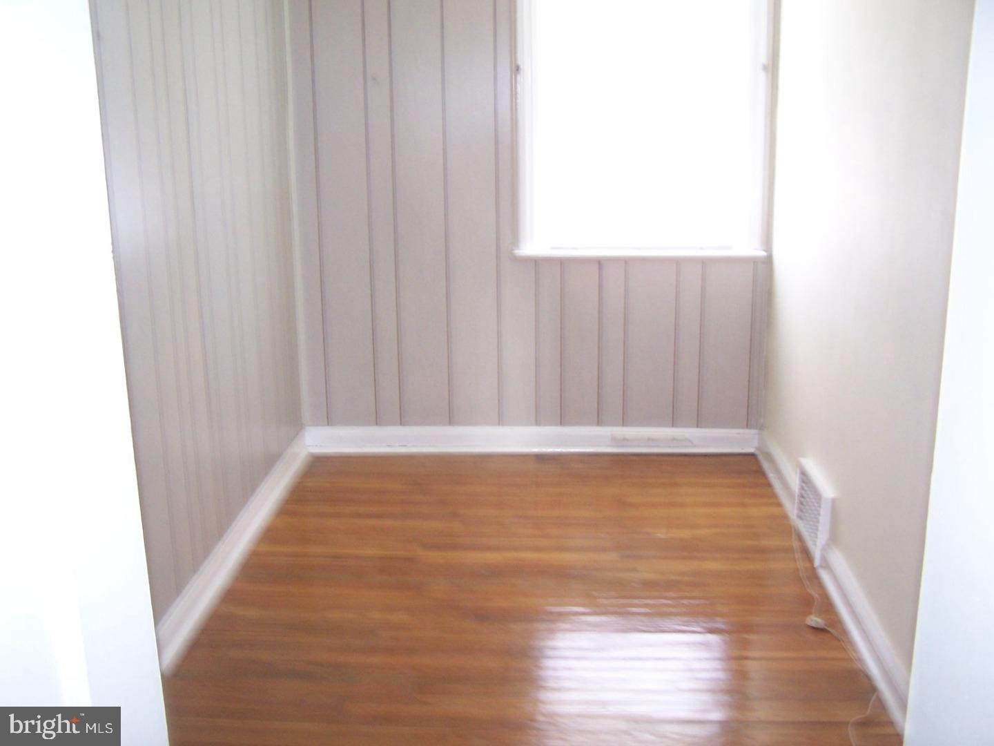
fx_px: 1091
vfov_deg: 37.7
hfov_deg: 49.0
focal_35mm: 38
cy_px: 373
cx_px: 497
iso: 140
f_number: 2.8
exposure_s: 1/8
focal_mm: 6.3
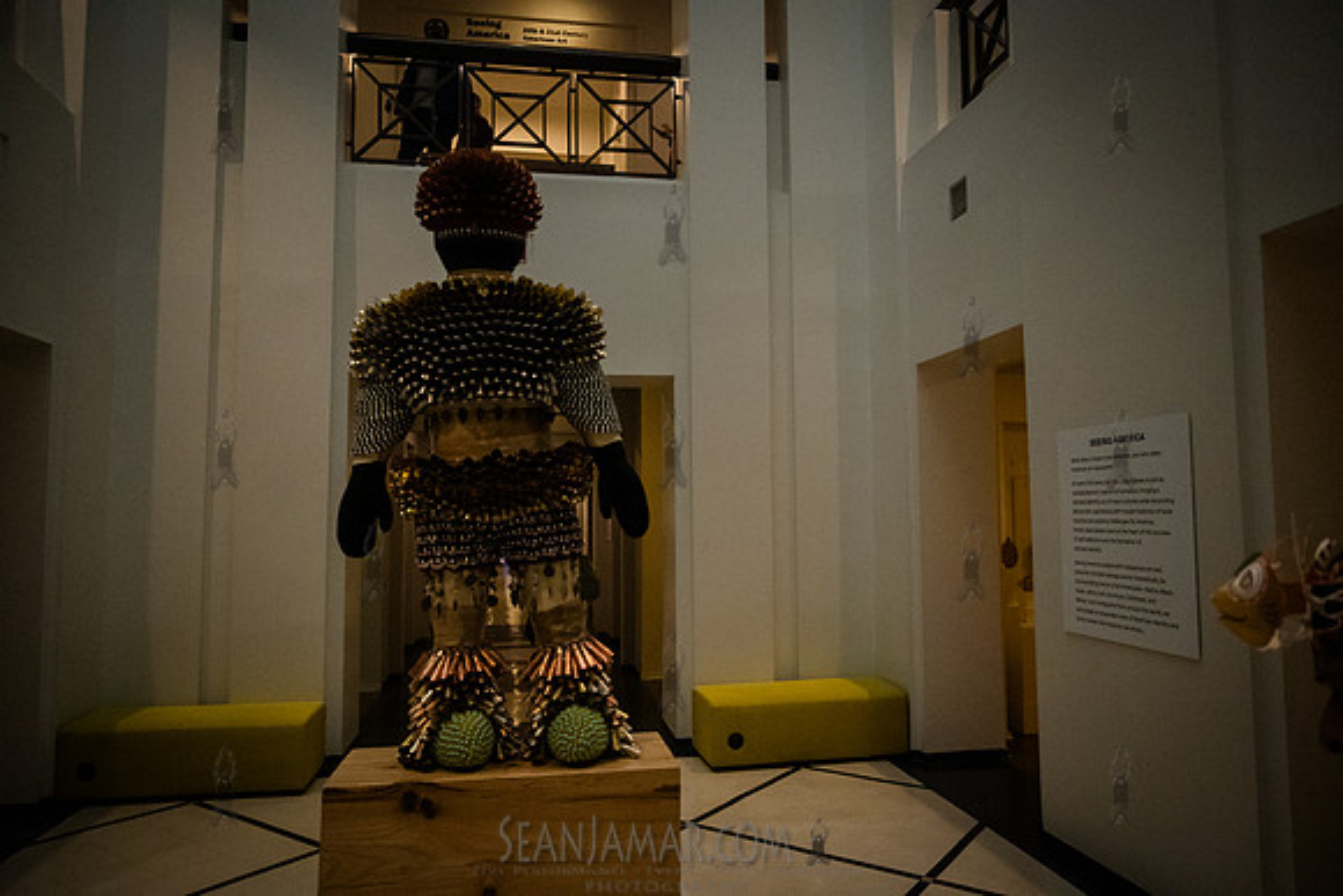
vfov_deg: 53.2
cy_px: 448
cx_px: 672
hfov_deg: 73.7
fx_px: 896
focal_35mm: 24
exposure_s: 1/640
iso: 6400
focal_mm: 16
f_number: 3.5
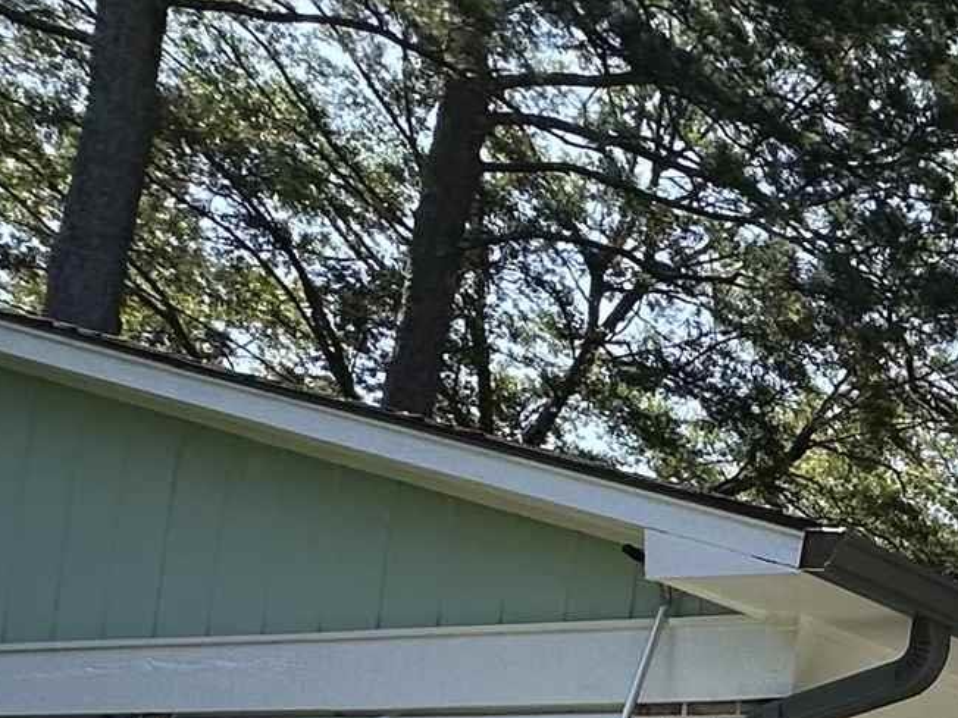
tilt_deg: +3.5
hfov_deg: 19.8
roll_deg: -4.8
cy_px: 1116
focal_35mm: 66
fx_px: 1827
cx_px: 1800
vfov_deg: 19.1
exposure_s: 1/511
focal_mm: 2.22
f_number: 2.2
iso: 40
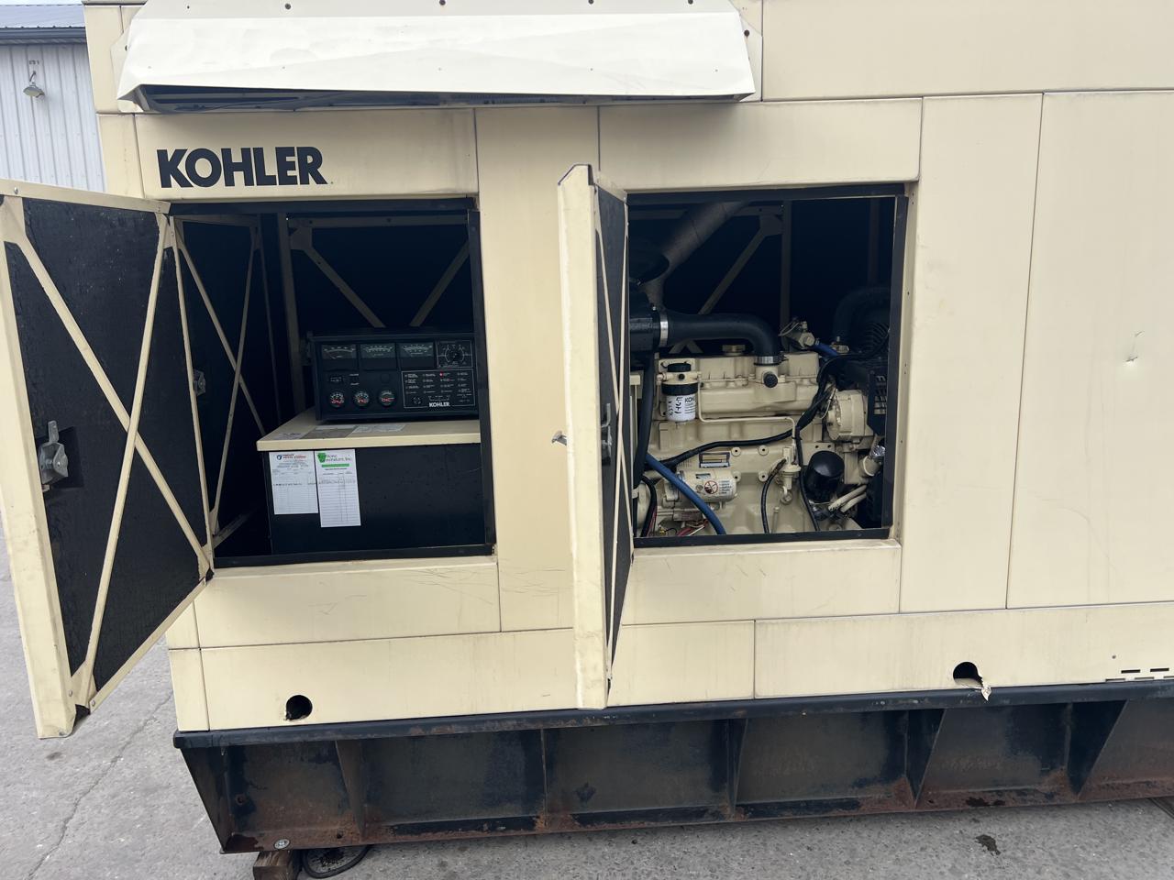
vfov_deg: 53.1
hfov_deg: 67.3
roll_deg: +2.1
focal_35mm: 26
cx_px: 587
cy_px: 440
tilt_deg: -3.9
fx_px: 882
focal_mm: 5.7
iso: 50
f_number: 1.5
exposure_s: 1/1597
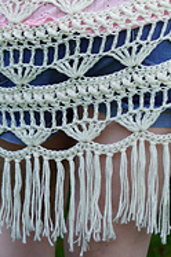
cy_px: -36
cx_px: 64
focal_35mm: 134
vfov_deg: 14.9
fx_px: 958
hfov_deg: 10.2
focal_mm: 50
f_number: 1.8
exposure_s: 1/200
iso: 100
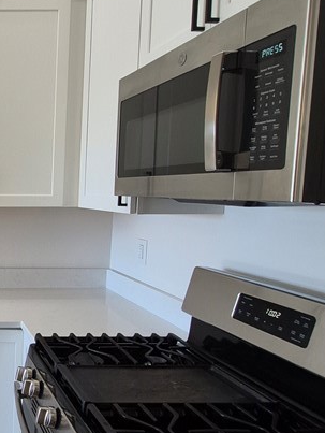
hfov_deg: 34.1
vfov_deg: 55.3
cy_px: 225
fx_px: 412
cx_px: -71
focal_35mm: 33
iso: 80
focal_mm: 1.74
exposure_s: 1/120
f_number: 2.2
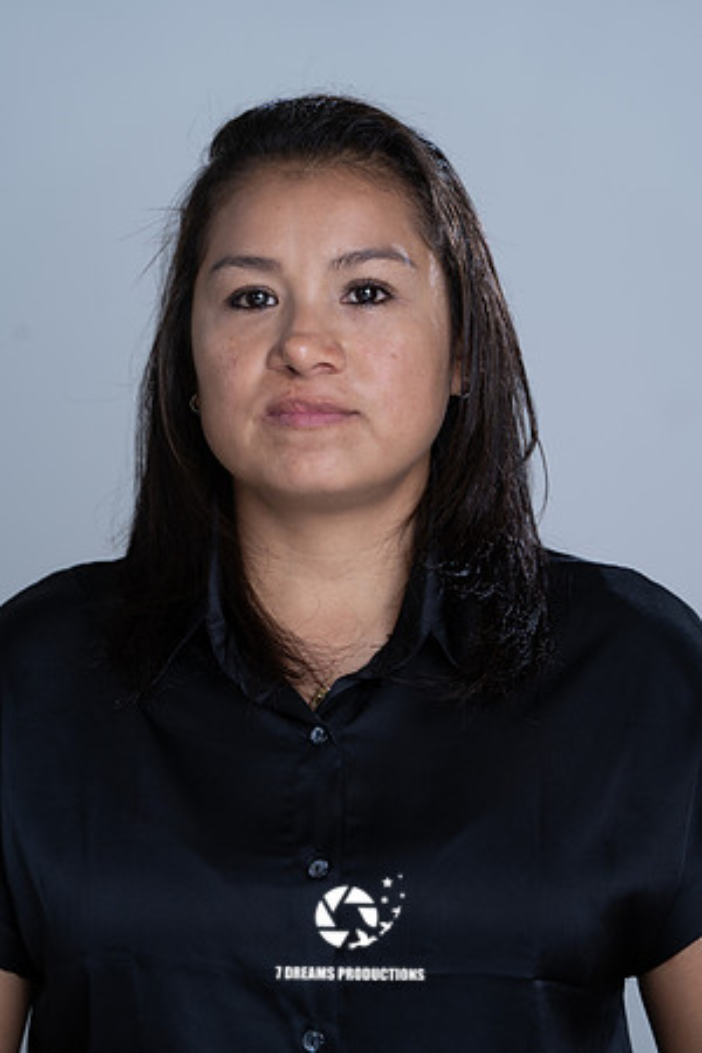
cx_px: 351
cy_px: 526
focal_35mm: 156
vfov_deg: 13.2
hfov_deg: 8.8
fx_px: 4563
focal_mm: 156
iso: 160
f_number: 5.6
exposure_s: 1/200
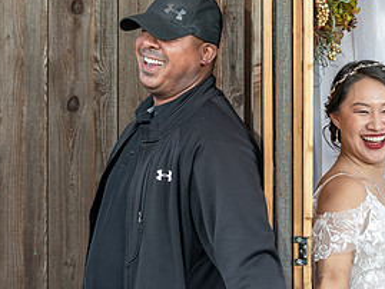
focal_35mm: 177
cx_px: 294
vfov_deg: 8.4
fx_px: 1969
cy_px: 223
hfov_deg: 11.1
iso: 250
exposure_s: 1/200
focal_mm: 83
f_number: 4
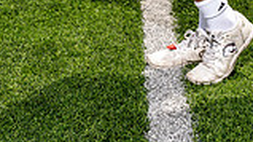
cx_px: 207
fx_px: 757
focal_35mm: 113
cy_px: -191
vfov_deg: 9.6
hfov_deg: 18.8
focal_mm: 38
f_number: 8
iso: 100
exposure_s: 1/250
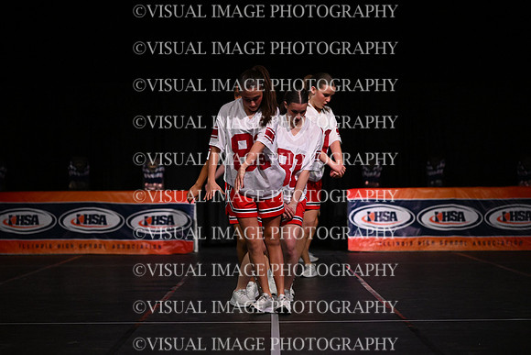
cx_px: 266
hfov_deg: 17.1
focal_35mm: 120
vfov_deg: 11.4
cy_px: 178
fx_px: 1770
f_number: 4
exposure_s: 1/1000
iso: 8000
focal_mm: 120
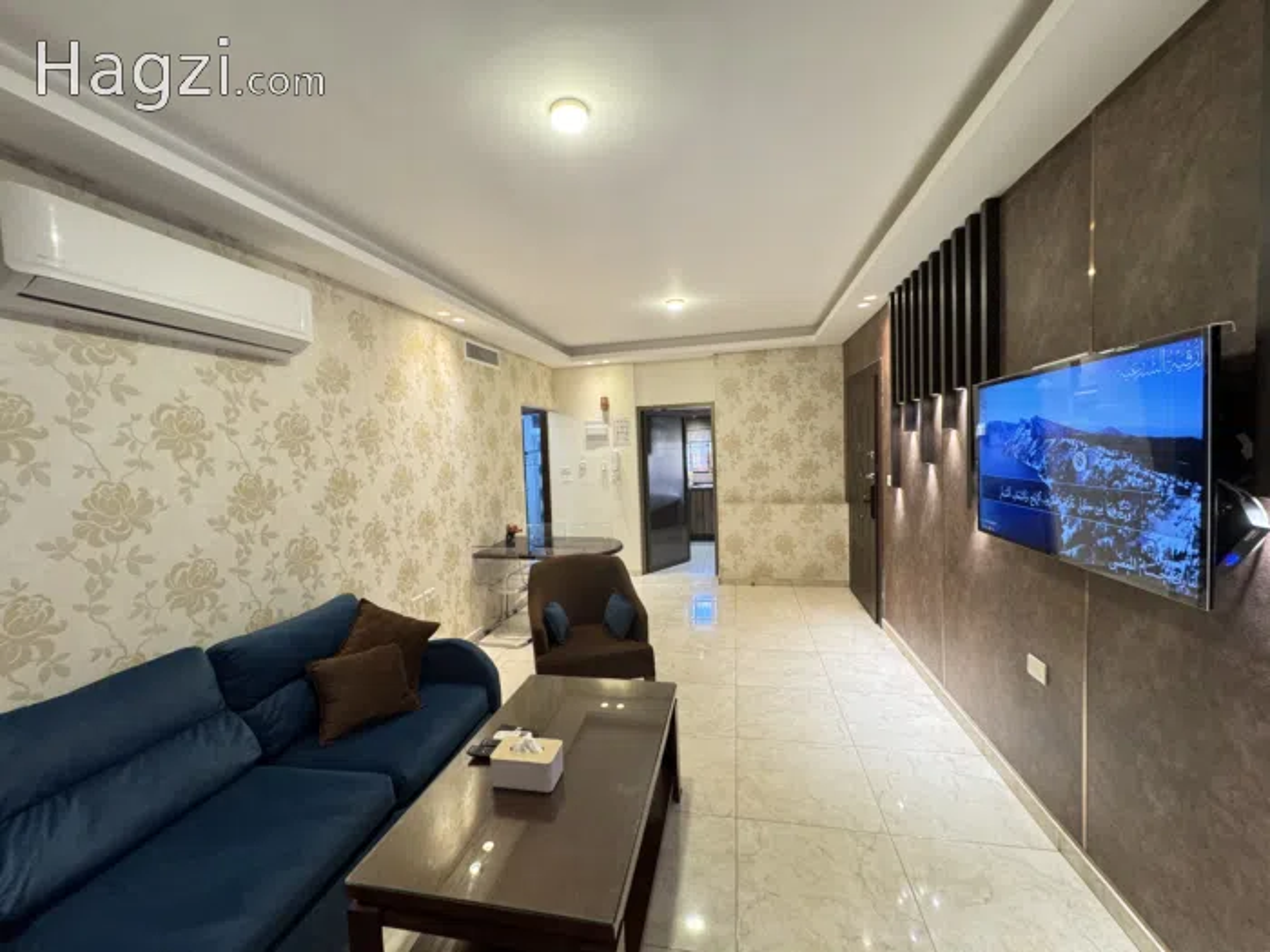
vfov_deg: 85.7
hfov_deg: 102.1
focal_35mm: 14
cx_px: 635
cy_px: 476
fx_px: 514
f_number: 2.2
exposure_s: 1/50
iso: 160
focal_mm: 2.22
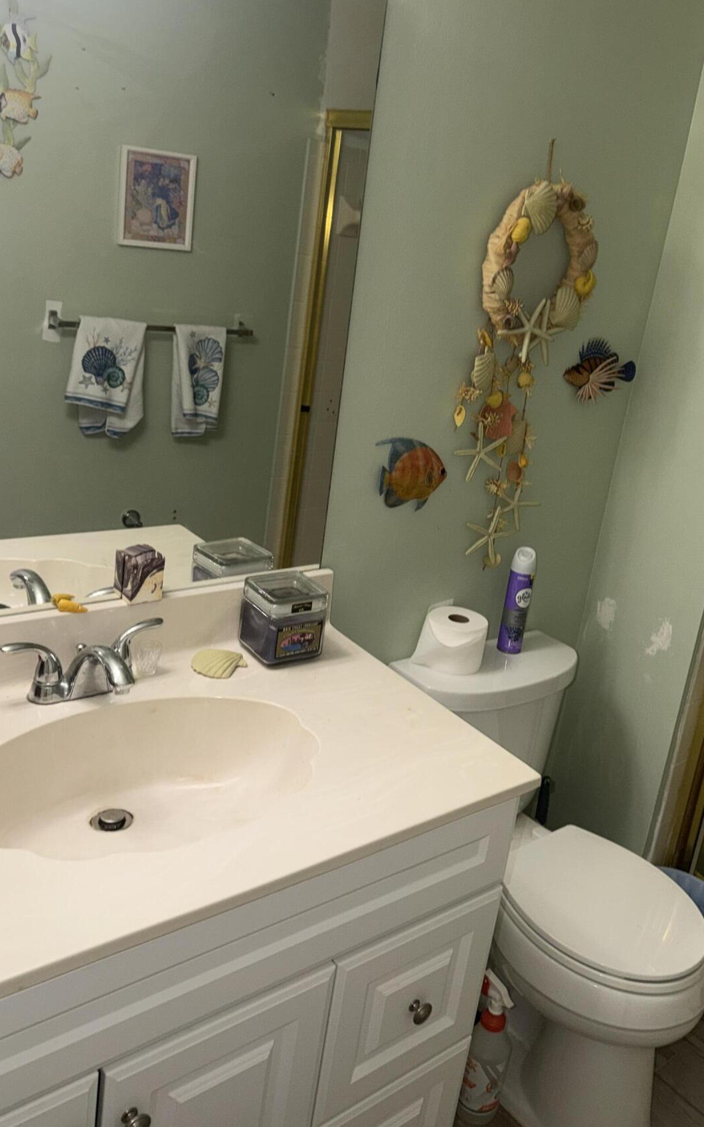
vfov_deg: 62.6
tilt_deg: -15.9
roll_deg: -9.2
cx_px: 416
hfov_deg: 41.7
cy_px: 484
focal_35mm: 30
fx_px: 921
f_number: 1.78
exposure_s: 1/53
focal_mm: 6.76
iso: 64
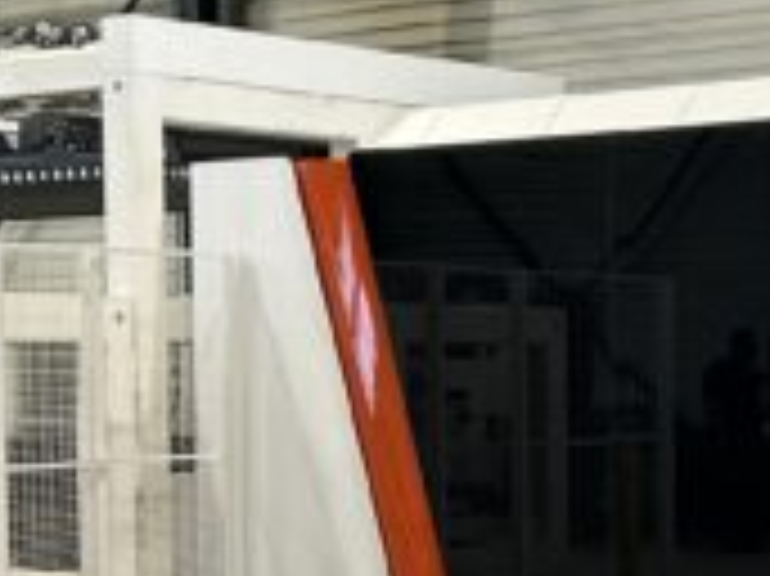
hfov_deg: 16.8
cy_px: 518
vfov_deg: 12.6
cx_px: 378
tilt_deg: -4.0
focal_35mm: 117
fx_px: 2601
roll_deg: +0.9
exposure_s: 1/121
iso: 80
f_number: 1.5
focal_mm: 5.7
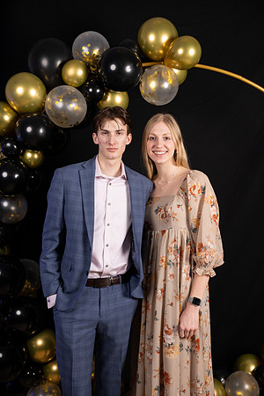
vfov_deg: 44.5
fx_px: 484
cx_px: 132
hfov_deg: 30.5
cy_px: 198
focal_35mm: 44
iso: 320
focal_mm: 44
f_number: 4.5
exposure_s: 1/250
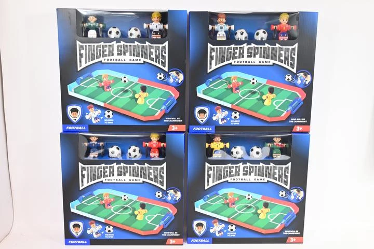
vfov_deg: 35.5
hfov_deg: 51.3
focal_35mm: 38
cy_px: 124
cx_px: 187
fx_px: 390
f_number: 4.2
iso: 900
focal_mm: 25
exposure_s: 1/125
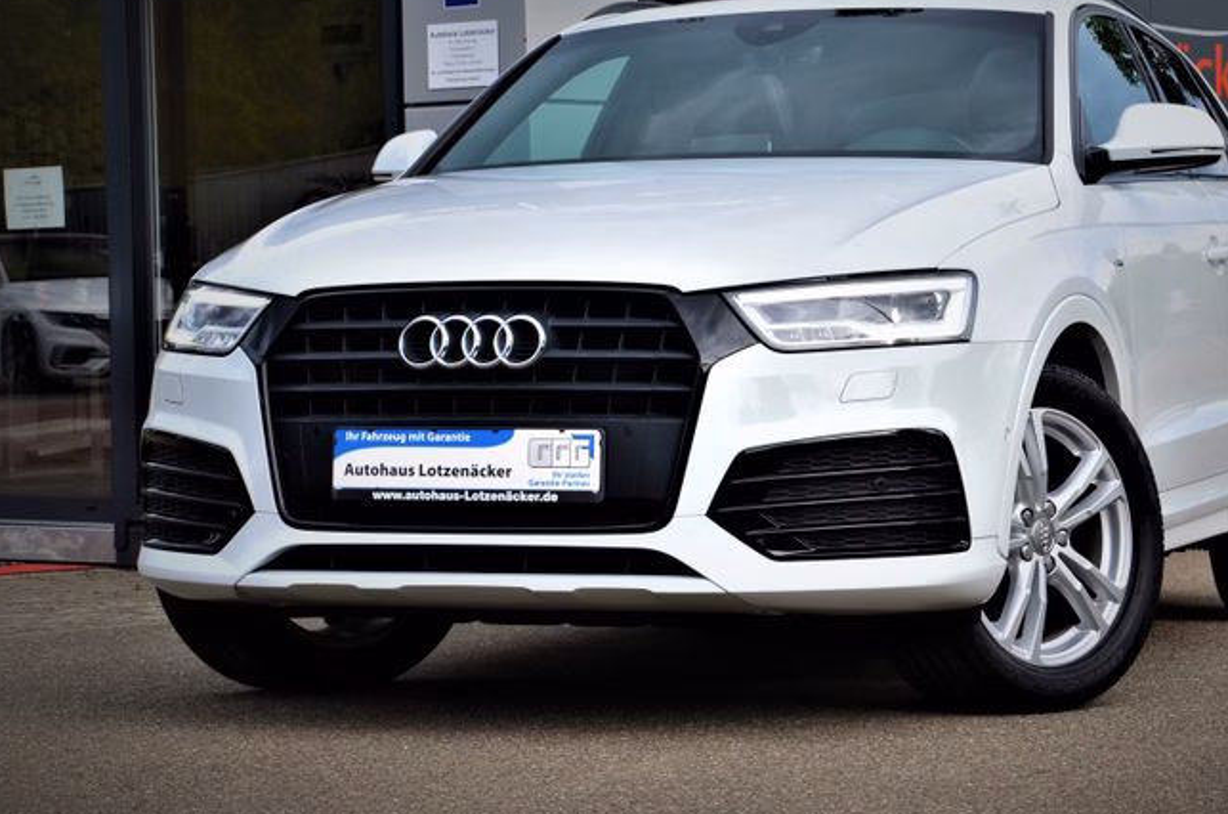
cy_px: 355
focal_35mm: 97
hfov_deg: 21.0
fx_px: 3302
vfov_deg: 14.0
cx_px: 743
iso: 200
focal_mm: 52
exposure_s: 1/125
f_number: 11
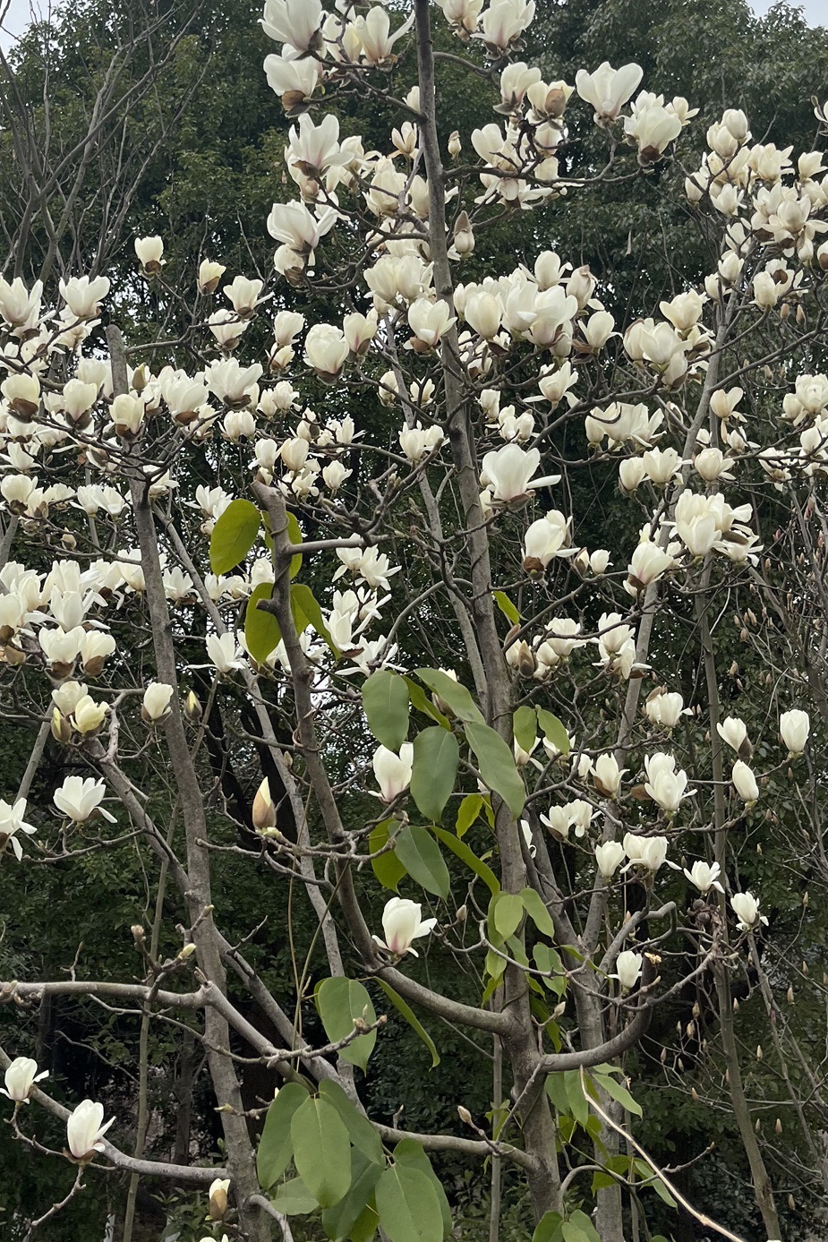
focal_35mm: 39
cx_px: 409
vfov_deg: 48.8
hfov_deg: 34.2
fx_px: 1345
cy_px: 420
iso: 50
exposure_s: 1/906
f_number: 1.6
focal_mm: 5.1
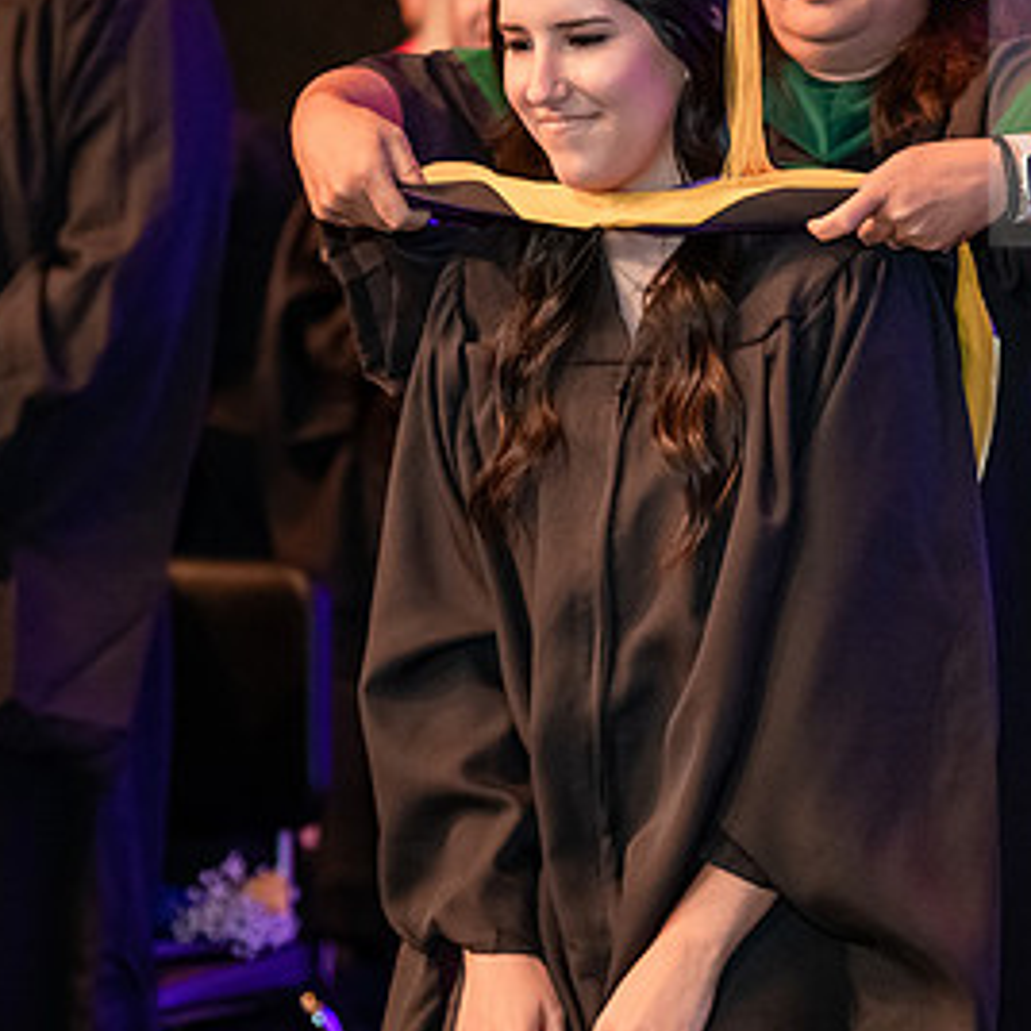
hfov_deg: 9.0
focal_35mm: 193
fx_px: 6503
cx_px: 873
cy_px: 390
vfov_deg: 9.1
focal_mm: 105
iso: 3200
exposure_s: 1/200
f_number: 3.2
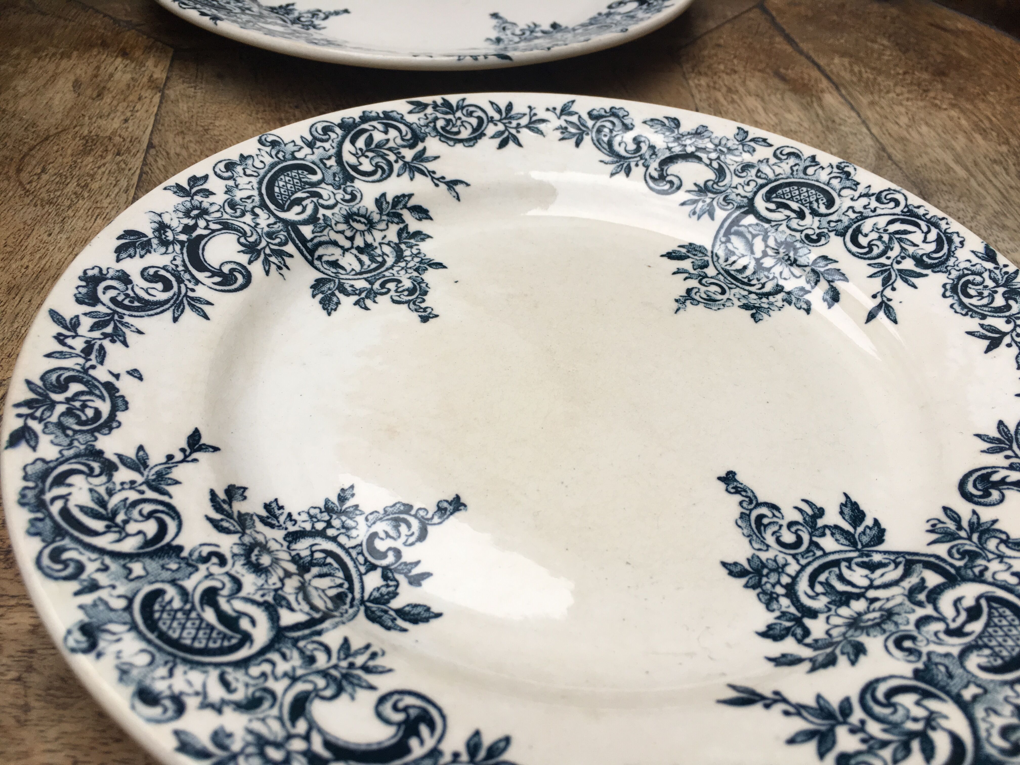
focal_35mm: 29
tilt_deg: -44.7
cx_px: 510
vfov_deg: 48.2
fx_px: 855
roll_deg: -5.3
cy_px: 382
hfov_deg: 61.7
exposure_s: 1/100
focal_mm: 4.15
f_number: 2.2
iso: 32
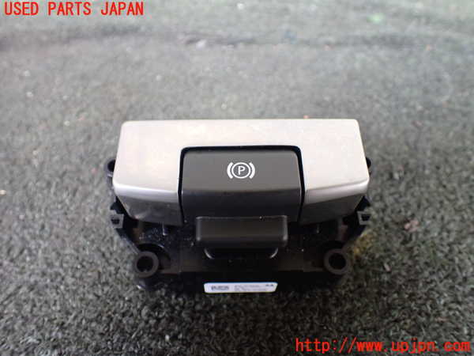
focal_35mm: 30
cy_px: 178
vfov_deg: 46.8
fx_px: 411
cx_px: 237
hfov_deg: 60.0
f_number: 2.3
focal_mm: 5.4
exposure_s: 1/80
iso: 800
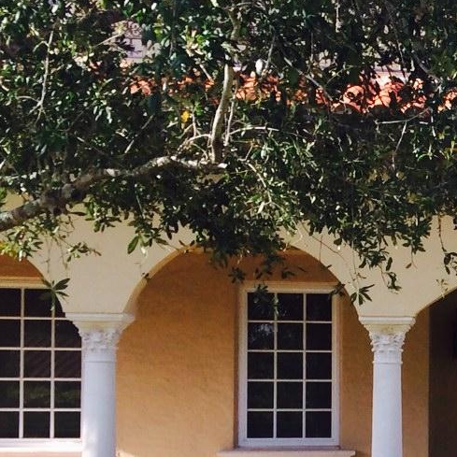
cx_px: 866
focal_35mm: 111
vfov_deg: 15.5
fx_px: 1658
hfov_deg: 13.7
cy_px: 399
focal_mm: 4.12
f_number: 2.2
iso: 32
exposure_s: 1/446
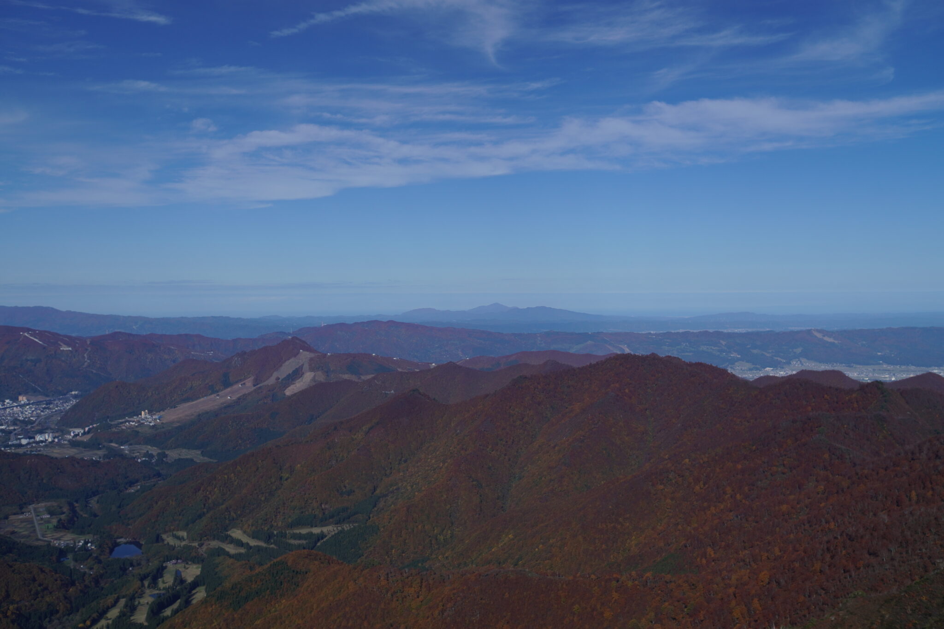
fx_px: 944
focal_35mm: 36
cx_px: 472
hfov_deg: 53.1
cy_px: 314
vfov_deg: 36.9
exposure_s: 1/3200
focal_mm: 24
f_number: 3.5
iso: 100
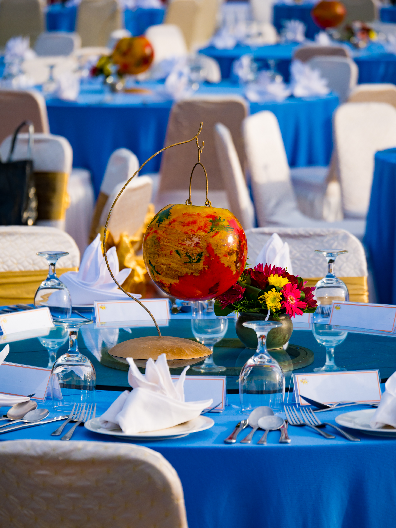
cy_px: 263
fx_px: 3066
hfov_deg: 7.4
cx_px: 198
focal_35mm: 201
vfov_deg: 9.8
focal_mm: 100
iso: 125
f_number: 4
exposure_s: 1/640
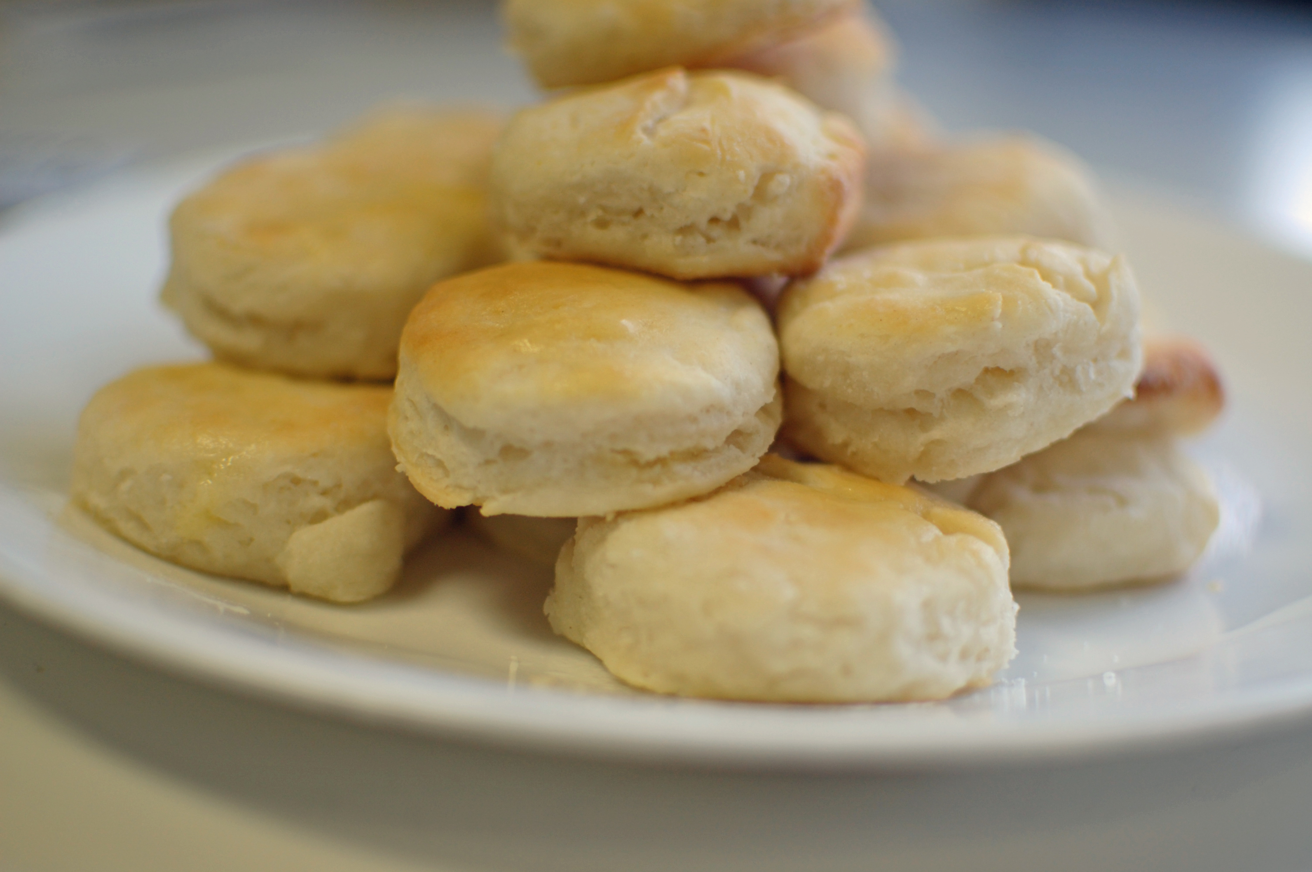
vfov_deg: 25.7
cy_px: 436
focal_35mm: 52
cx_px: 656
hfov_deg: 37.9
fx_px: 1912
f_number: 1.8
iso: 200
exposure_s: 1/200
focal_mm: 35
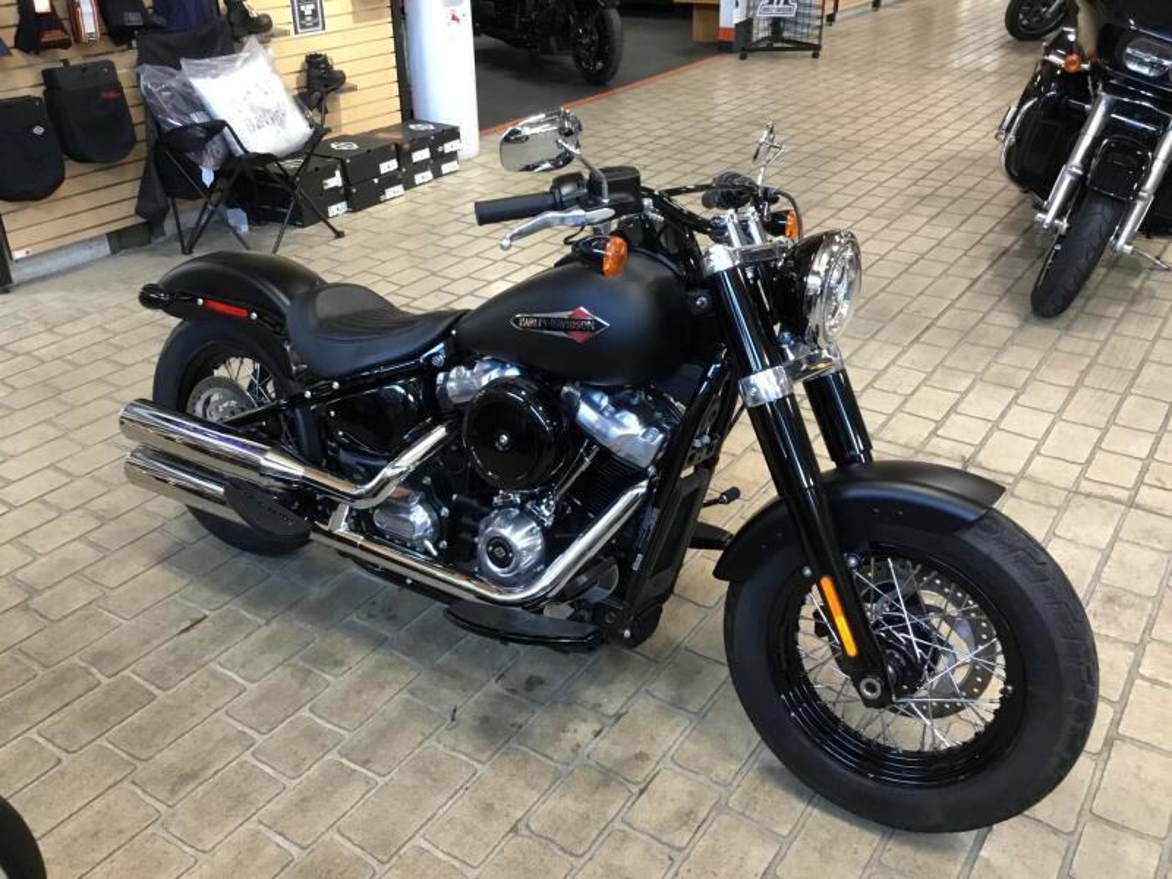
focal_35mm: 31
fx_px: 1050
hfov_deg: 58.4
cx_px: 586
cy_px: 440
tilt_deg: -27.0
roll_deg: -0.4
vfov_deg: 45.4
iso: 160
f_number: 2.4
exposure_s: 1/30
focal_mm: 3.3
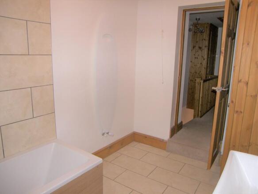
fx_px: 216
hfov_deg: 61.7
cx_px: 129
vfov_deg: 48.2
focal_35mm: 29
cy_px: 97
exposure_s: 1/30
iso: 100
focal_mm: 6
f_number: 3.2
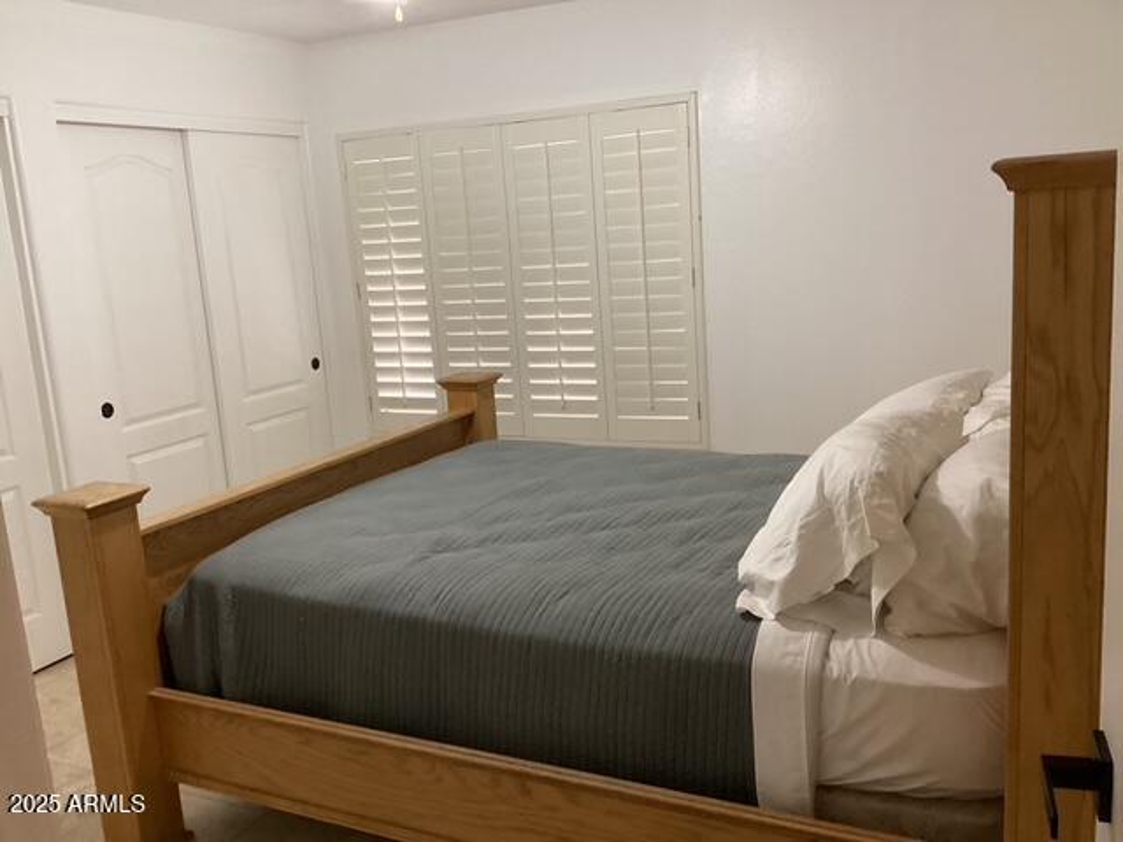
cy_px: 421
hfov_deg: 58.4
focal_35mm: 31
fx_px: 1006
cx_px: 562
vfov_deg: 45.4
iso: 400
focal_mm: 3.3
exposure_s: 1/60
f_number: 2.4
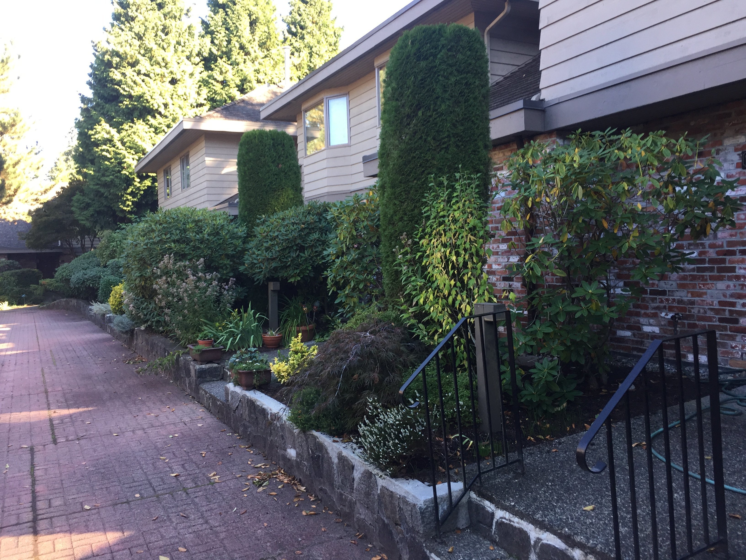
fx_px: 625
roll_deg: +2.5
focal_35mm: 29
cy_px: 280
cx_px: 373
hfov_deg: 61.7
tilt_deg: -1.3
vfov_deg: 48.2
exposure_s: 1/120
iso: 50
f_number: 2.2
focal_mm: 4.15
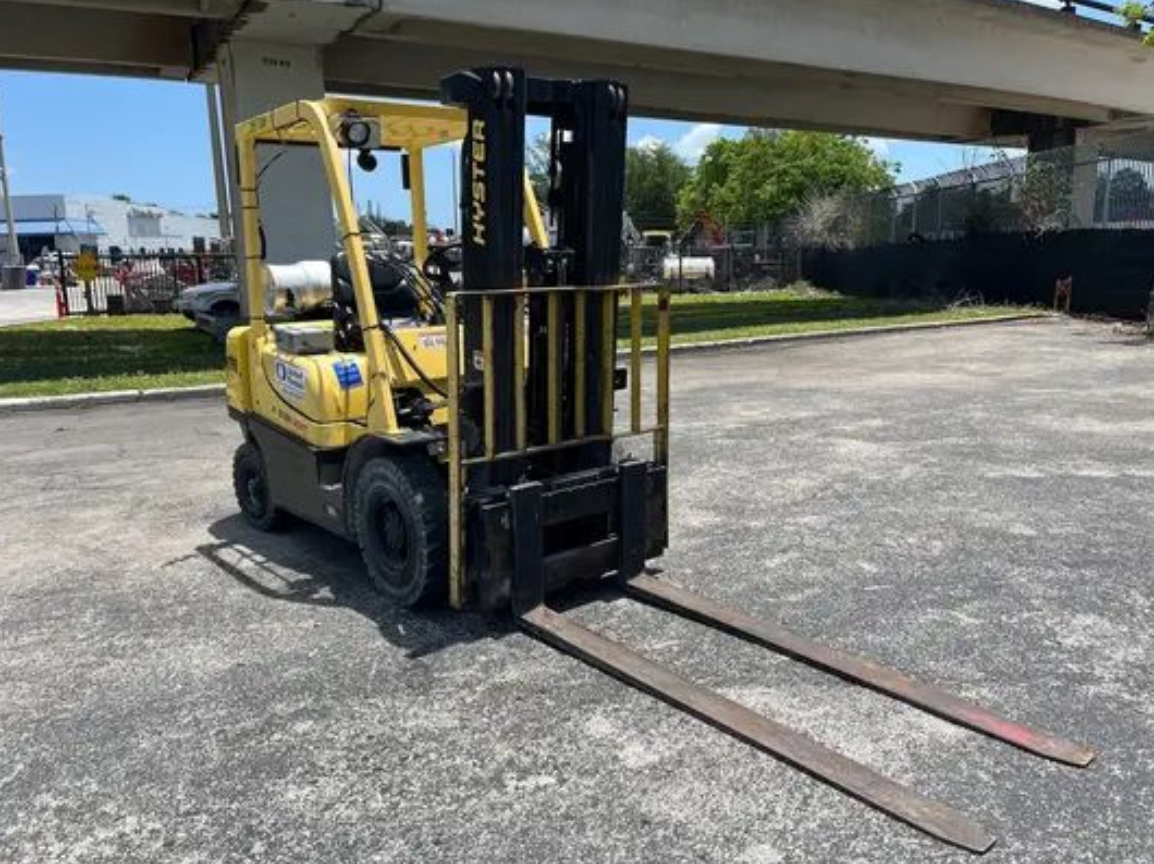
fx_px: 900
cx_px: 590
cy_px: 441
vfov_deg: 51.3
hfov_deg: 65.3
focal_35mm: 27
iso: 50
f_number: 1.6
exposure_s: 1/2967
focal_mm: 5.1
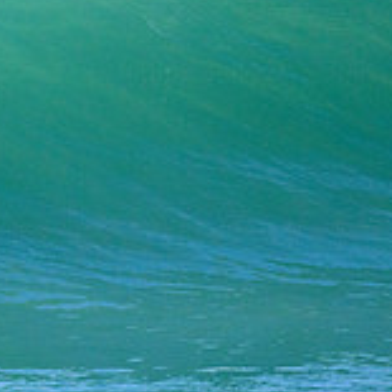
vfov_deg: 0.7
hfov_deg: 0.7
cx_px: -314
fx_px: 32658
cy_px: 47
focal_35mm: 2549
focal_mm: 800
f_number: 11
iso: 2800
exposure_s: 1/2000
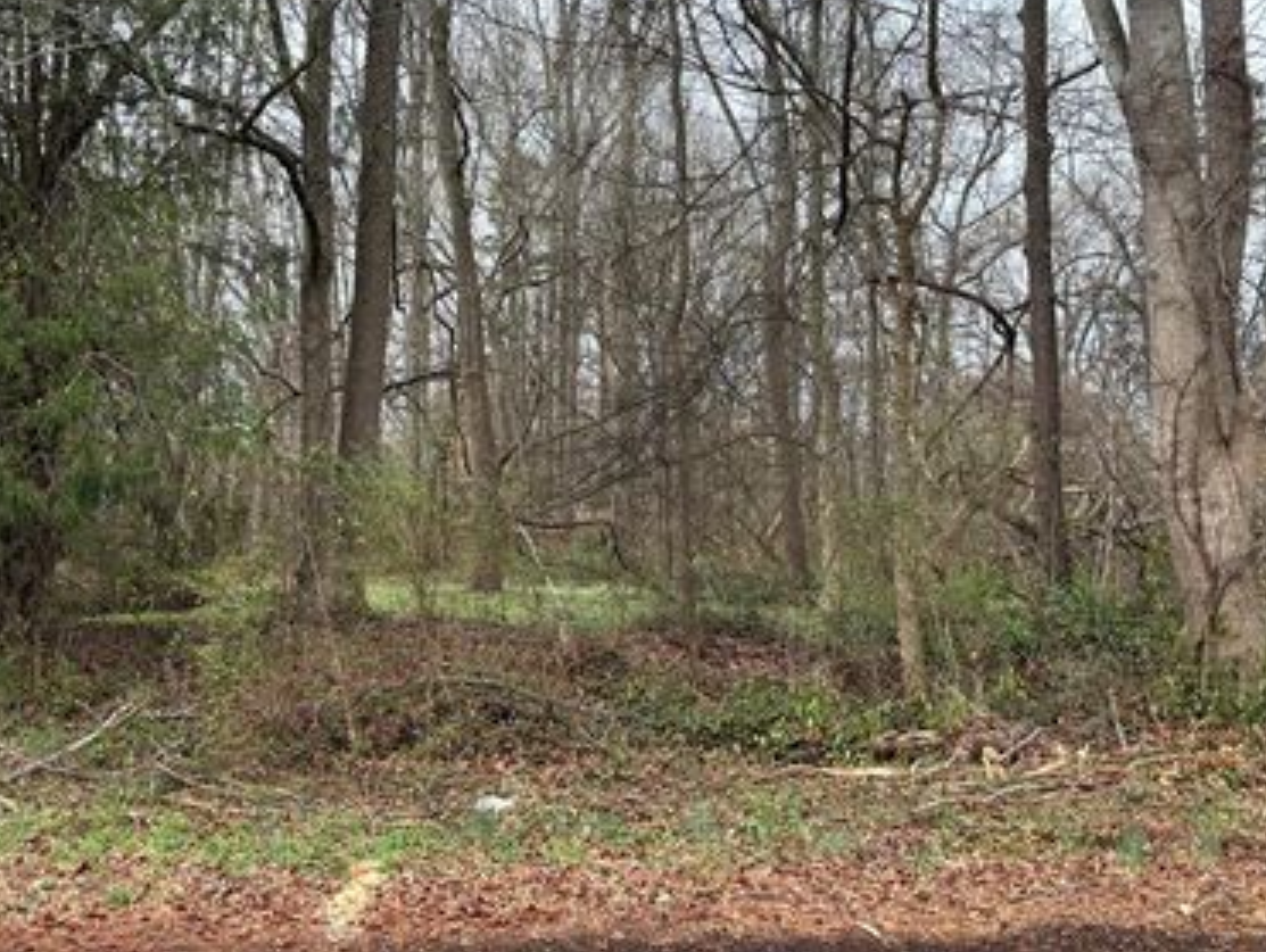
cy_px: 316
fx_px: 1281
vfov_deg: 40.3
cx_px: 549
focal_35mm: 35
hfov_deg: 52.4
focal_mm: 5.96
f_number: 1.6
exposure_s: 1/831
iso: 50
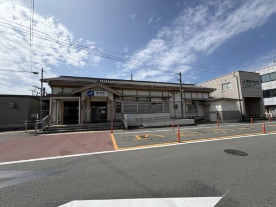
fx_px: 112
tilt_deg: +6.5
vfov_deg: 85.7
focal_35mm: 14
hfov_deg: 102.0
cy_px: 104
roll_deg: +0.4
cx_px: 138
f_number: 2.2
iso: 40
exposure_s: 1/2208
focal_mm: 2.22
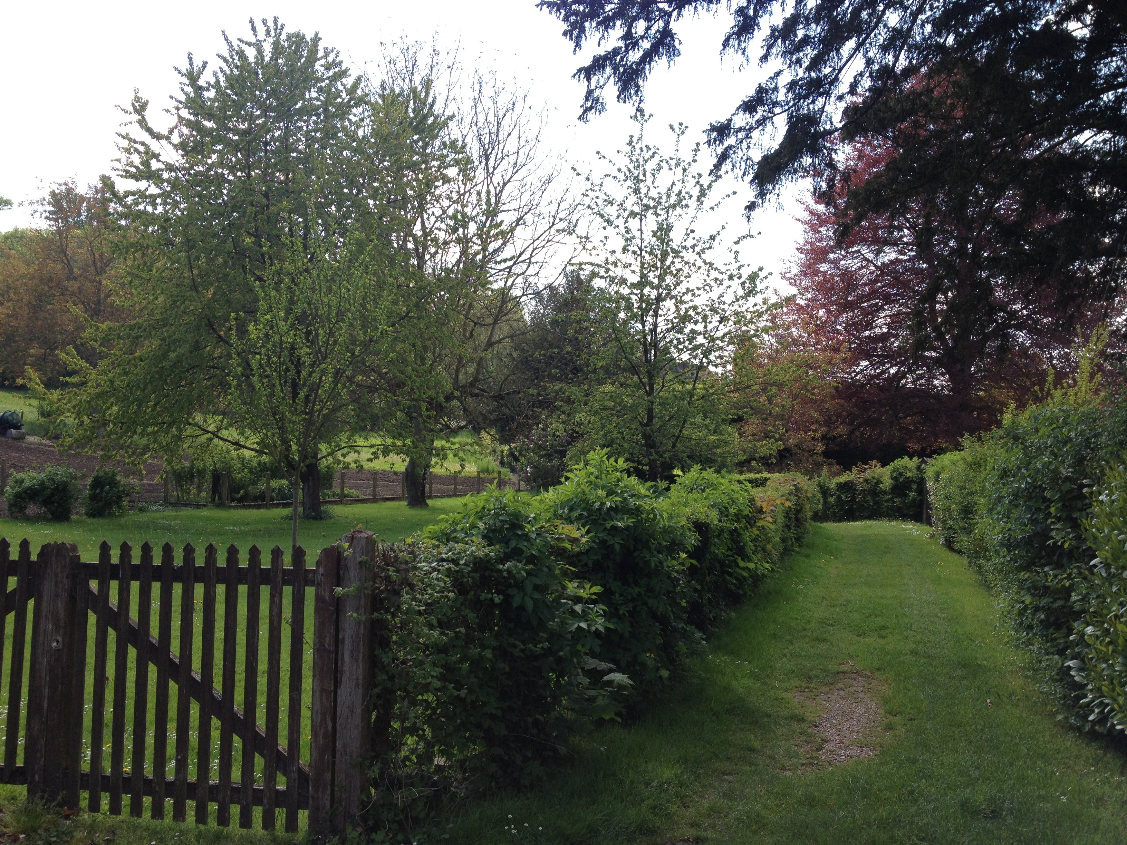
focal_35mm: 35
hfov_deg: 52.6
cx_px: 564
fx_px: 1140
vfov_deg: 40.7
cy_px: 422
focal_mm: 4.28
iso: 50
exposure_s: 1/649
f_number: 2.4
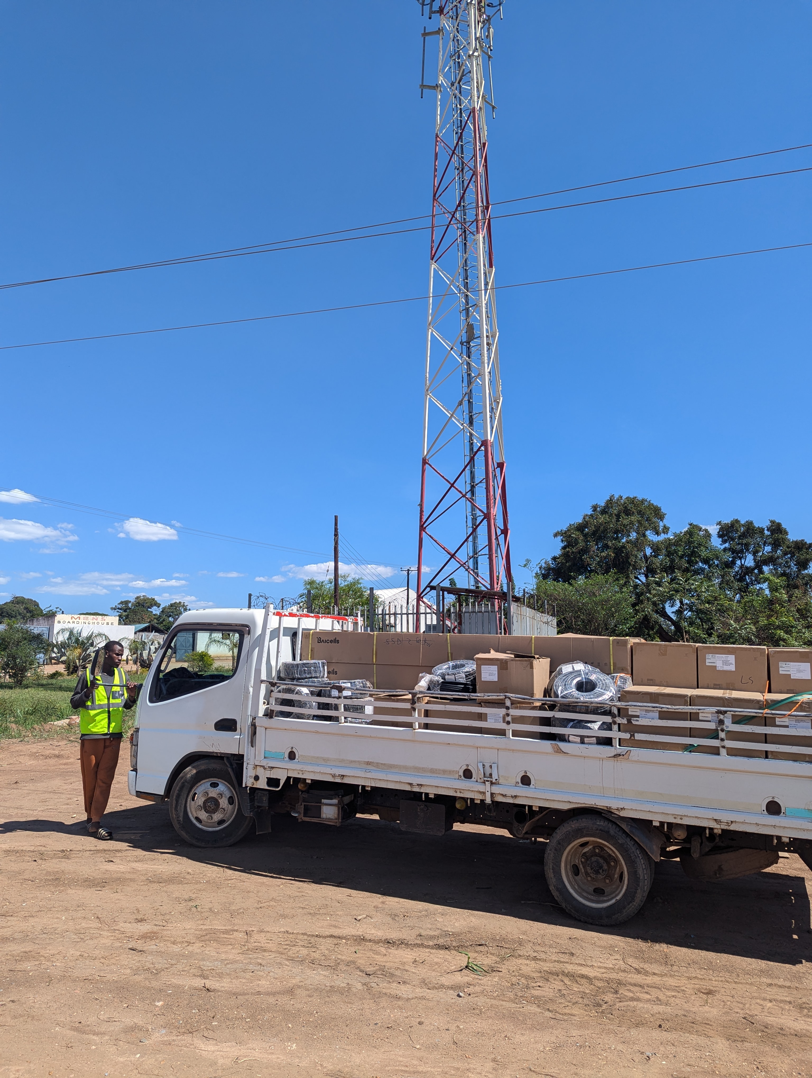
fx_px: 749
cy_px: 539
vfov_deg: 71.5
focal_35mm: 24
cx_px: 406
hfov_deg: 56.9
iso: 41
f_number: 1.85
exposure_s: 1/2179
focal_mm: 6.81
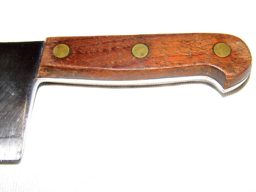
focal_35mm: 43
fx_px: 318
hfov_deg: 43.9
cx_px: 128
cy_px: 96
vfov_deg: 33.6
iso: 100
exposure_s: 1/60
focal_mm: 7.7
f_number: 3.5
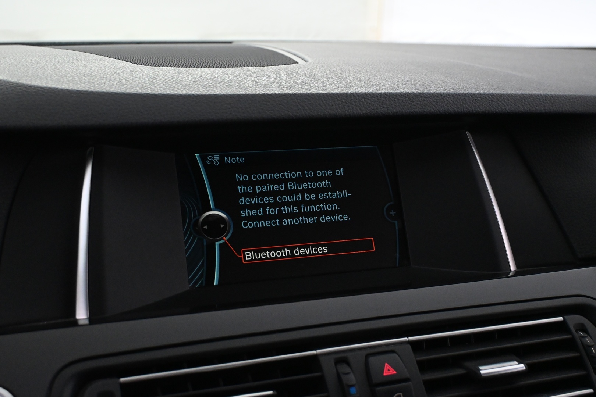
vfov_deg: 26.5
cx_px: 298
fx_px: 844
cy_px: 198
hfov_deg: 38.9
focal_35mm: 51
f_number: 5
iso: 4000
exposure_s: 1/60
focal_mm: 34
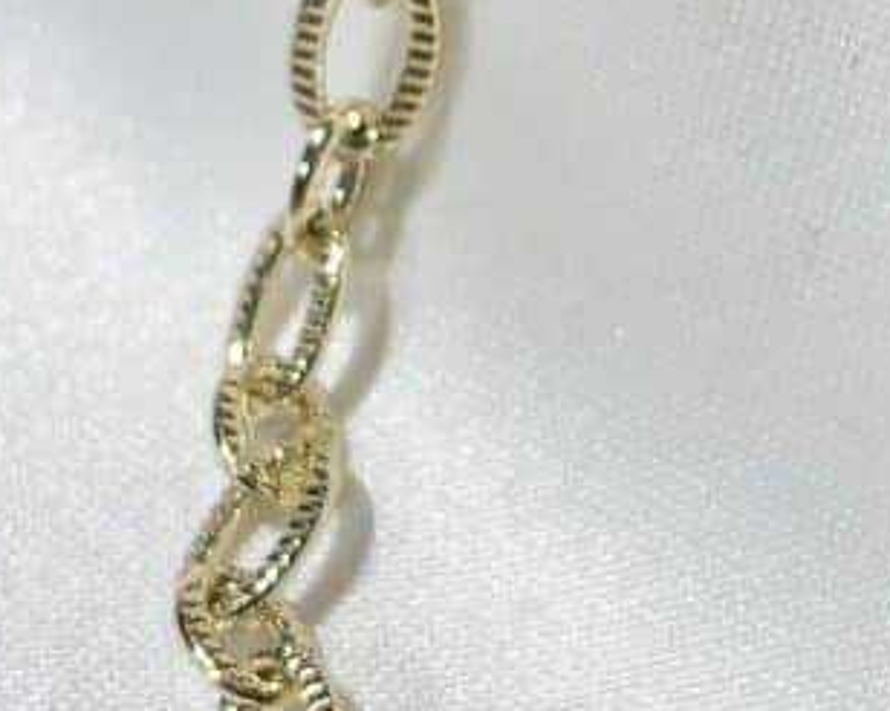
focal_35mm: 169
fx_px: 4449
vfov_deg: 9.1
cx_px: 746
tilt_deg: -53.1
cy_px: 116
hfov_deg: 11.4
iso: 32
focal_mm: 5.96
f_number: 1.6
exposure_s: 1/361
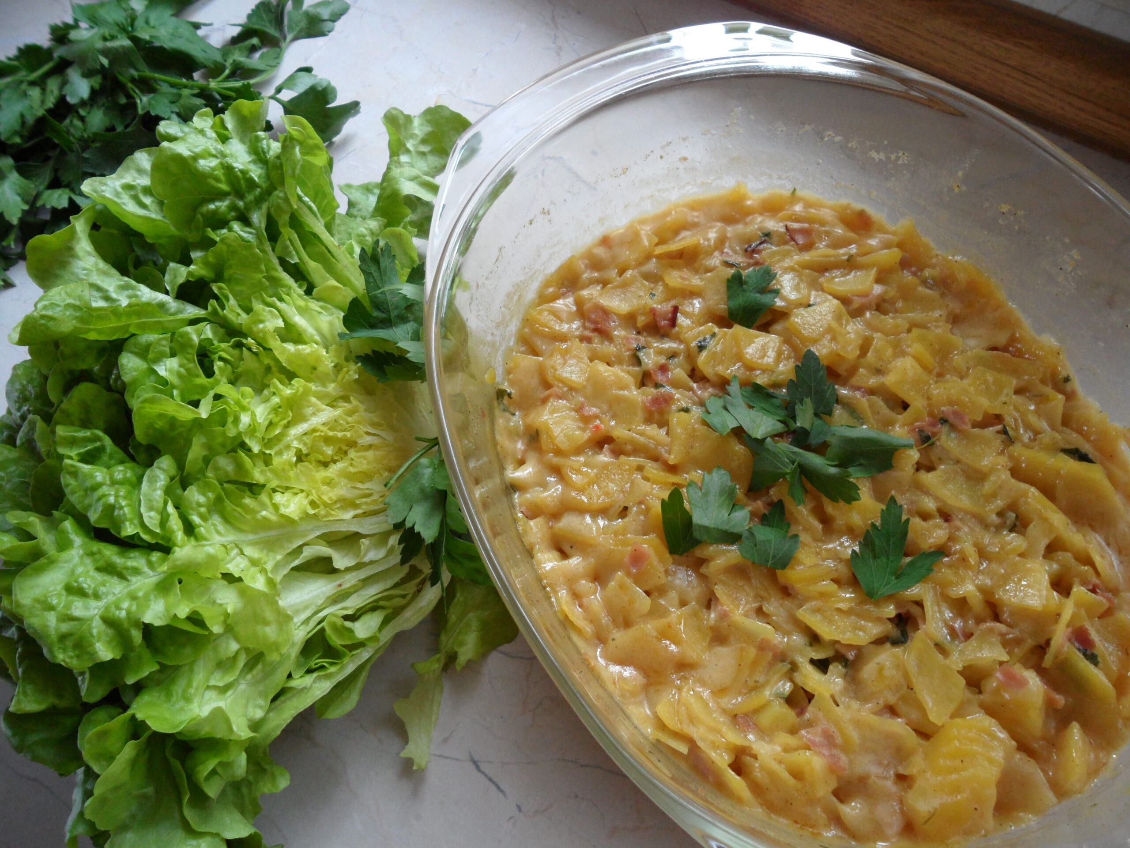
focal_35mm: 27
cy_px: 424
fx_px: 881
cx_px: 565
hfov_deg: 65.3
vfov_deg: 51.4
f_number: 3.5
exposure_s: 1/30
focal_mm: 4.9
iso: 200
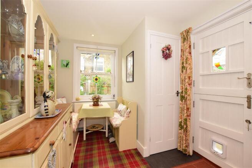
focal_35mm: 15
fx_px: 105
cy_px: 84
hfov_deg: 100.4
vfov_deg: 77.3
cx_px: 126
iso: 400
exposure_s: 1/15
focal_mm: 10
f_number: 8
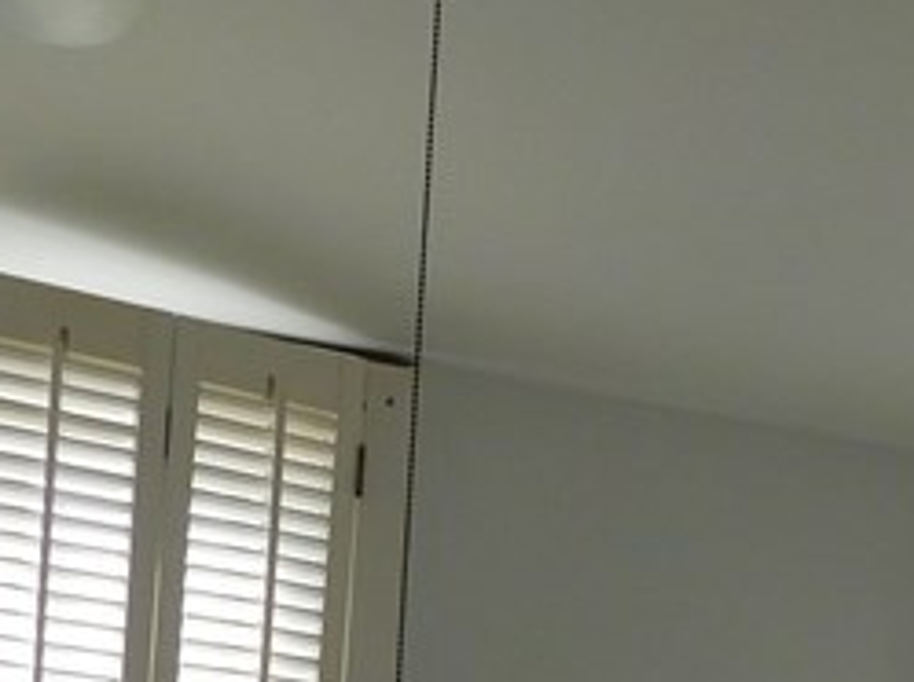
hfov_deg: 18.7
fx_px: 2716
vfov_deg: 13.0
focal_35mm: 103
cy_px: 1217
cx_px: 866
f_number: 3.4
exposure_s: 1/400
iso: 125
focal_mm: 4.5
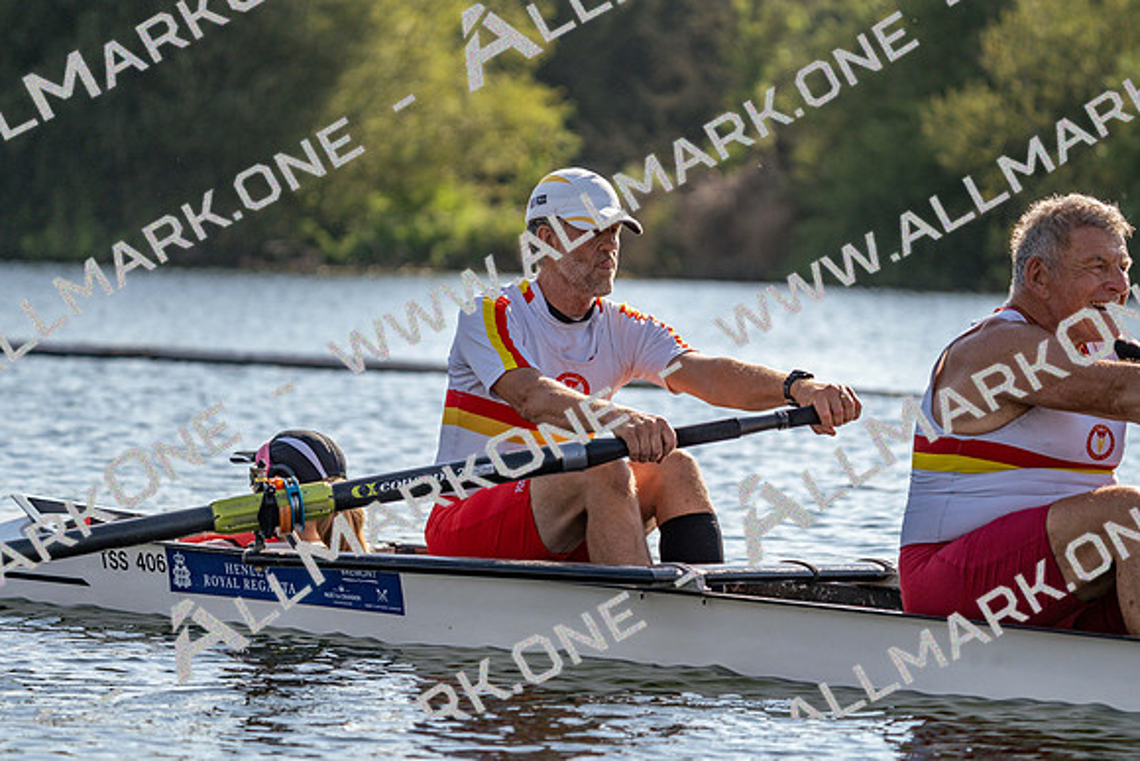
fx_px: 6335
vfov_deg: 6.9
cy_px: 380
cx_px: 570
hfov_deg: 10.3
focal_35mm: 200
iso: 200
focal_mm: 200
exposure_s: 1/1600
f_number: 5.6
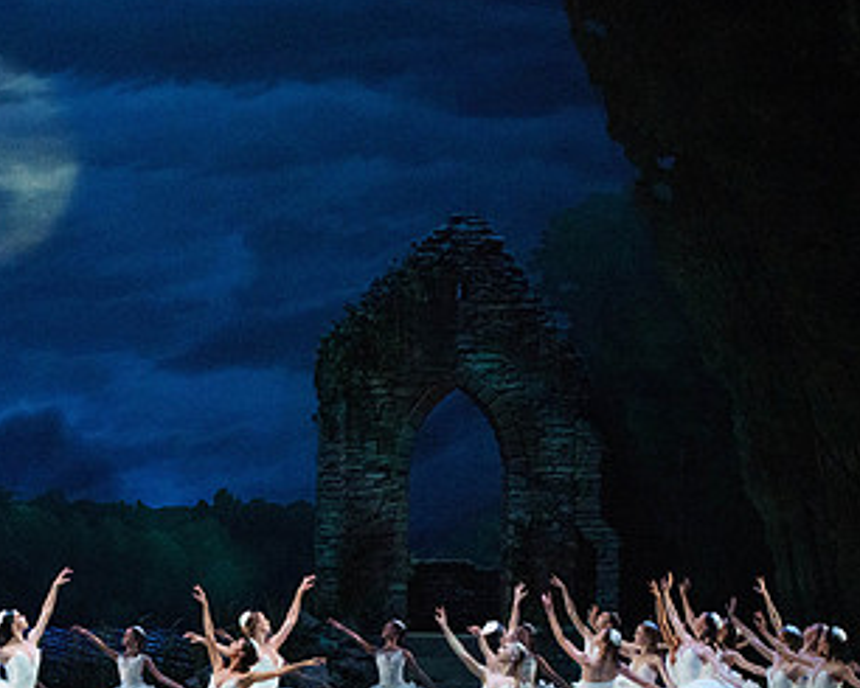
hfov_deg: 10.8
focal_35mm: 178
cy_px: 369
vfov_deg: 8.7
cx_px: 169
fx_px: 4532
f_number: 5.6
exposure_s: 1/250
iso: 8000
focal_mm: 100
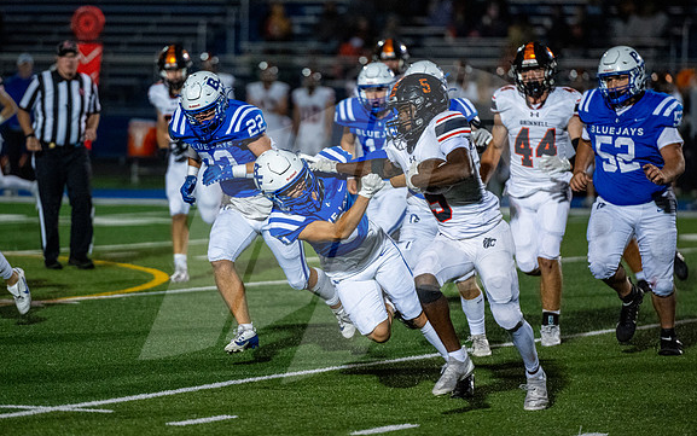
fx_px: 4560
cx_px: 307
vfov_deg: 5.5
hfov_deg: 8.7
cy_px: 197
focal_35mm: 240
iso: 4000
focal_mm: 200
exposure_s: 1/1600
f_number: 2.8
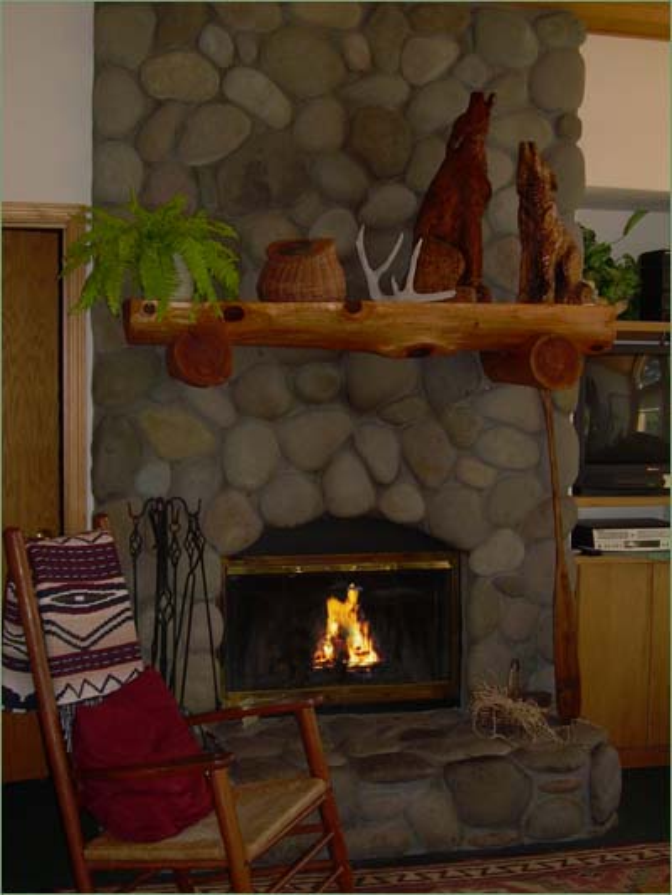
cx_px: 336
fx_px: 1294
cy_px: 448
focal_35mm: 50
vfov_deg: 38.2
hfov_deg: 29.1
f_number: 3.1
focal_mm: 8.3
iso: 100
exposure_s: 1/60
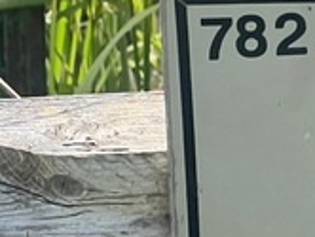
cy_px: 463
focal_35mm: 370
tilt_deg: -28.1
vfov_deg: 4.0
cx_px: 573
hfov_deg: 5.3
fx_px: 3372
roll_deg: -2.2
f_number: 2.8
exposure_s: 1/209
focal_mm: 9
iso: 25
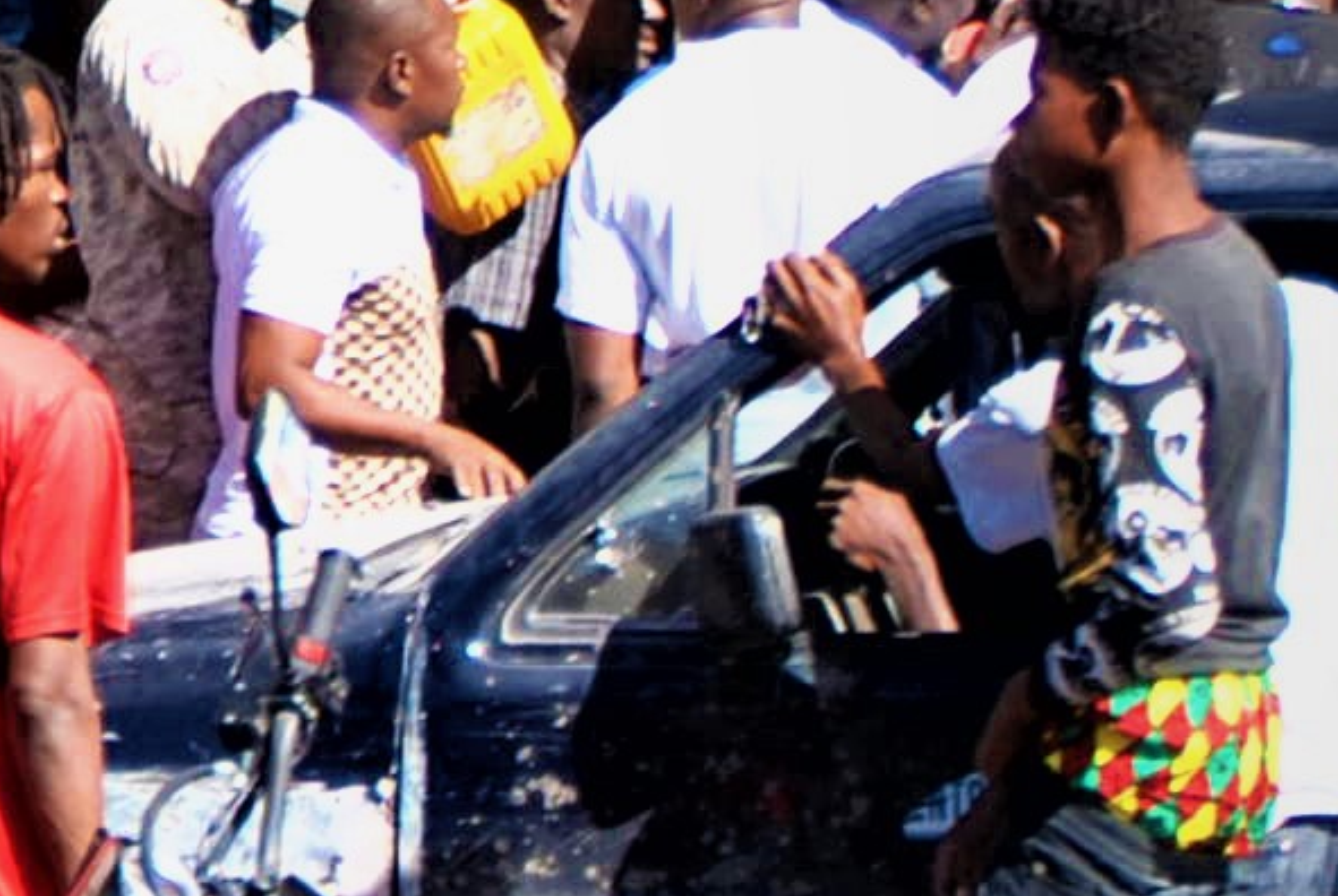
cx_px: -1723
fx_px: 9874
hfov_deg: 7.3
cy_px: 213
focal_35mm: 265
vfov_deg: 5.2
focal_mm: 27
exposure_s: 1/320
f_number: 13
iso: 100
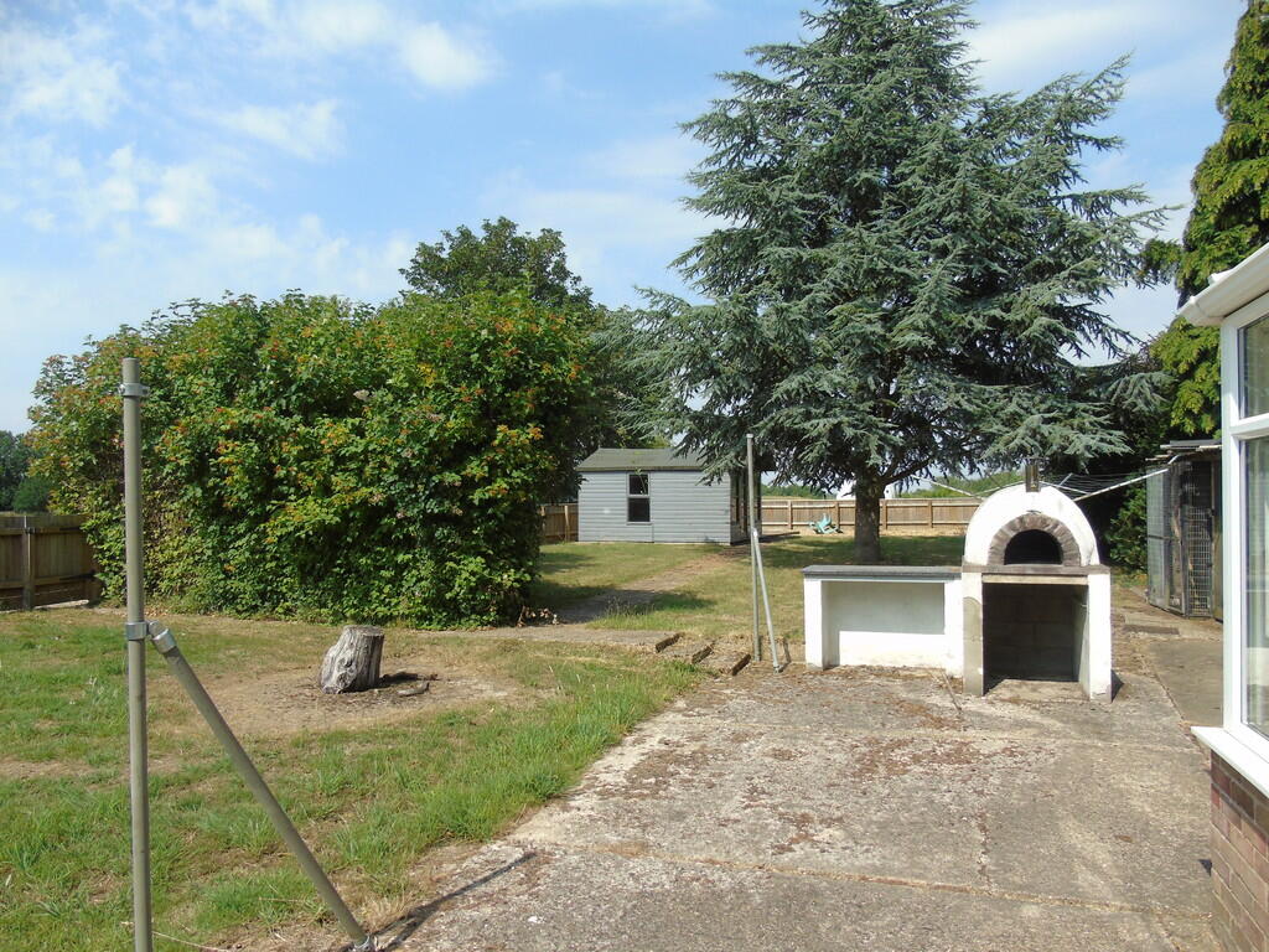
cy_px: 476
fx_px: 916
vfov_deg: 54.9
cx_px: 634
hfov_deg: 69.4
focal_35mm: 25
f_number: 3.4
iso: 80
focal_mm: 4.4
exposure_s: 1/800
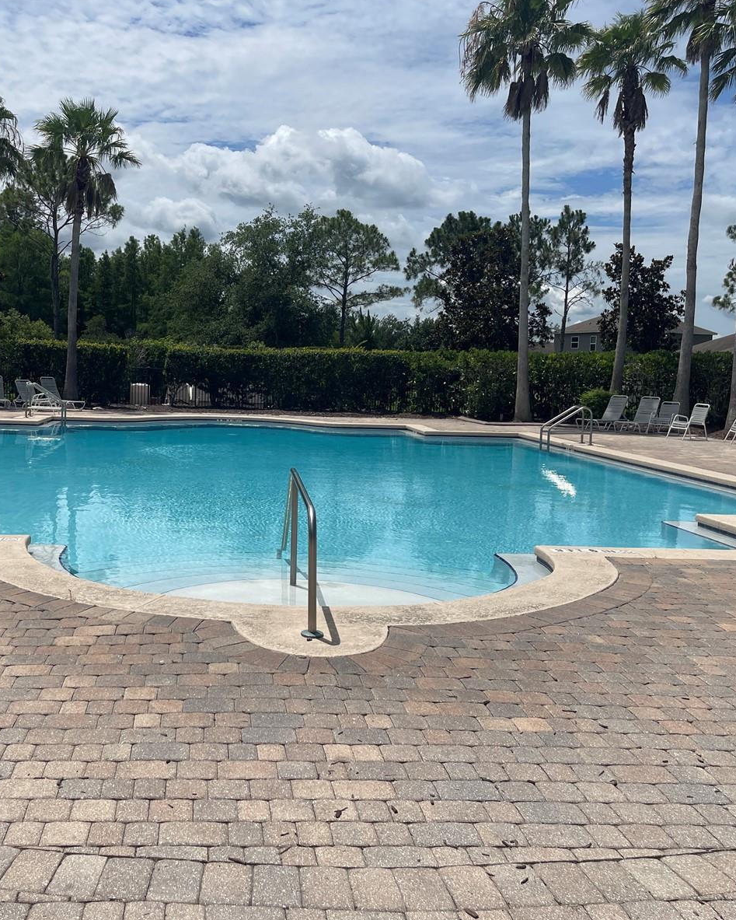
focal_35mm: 33
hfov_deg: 44.0
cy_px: 462
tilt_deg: -9.4
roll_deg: -2.9
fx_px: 898
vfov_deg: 54.2
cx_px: 254
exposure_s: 1/8547
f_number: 1.6
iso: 32
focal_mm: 5.1
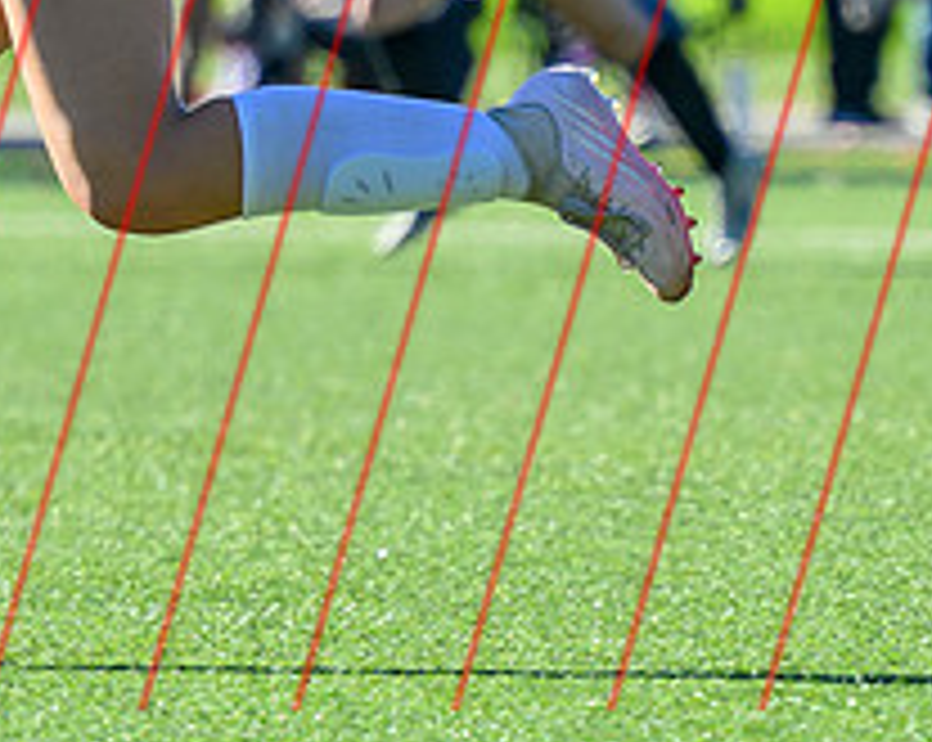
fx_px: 21485
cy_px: -18
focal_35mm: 780
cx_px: -292
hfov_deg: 2.5
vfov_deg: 2.0
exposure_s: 1/1250
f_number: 4.5
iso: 320
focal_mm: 175
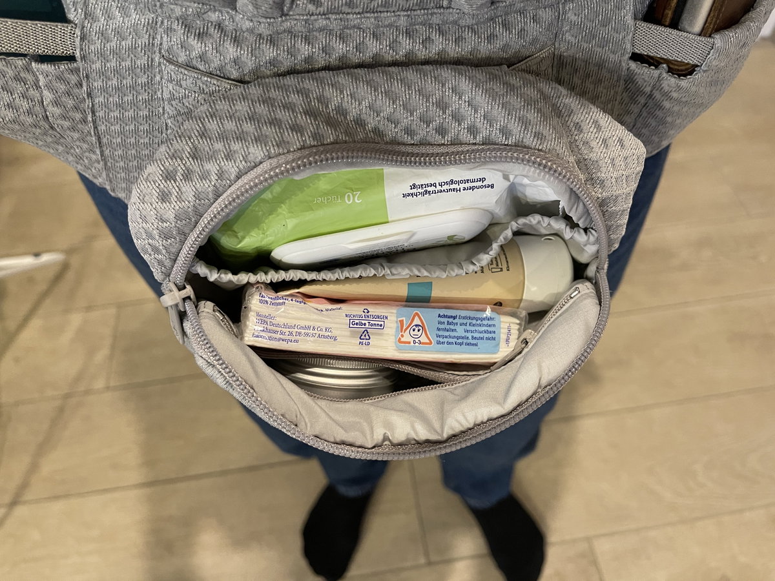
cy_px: 290
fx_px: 560
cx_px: 388
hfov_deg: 69.4
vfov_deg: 54.9
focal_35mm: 25
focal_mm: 5.1
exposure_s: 1/50
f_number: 1.6
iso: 500
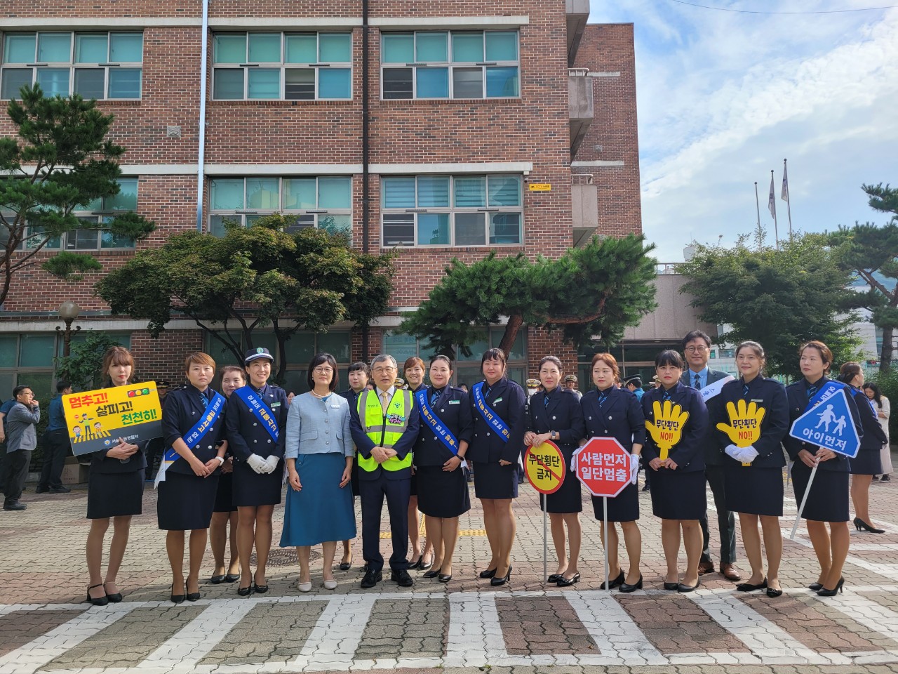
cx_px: 449
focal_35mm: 26
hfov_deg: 67.3
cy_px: 337
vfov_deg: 53.1
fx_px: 674
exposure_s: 1/1269
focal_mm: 5.4
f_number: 1.8
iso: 40
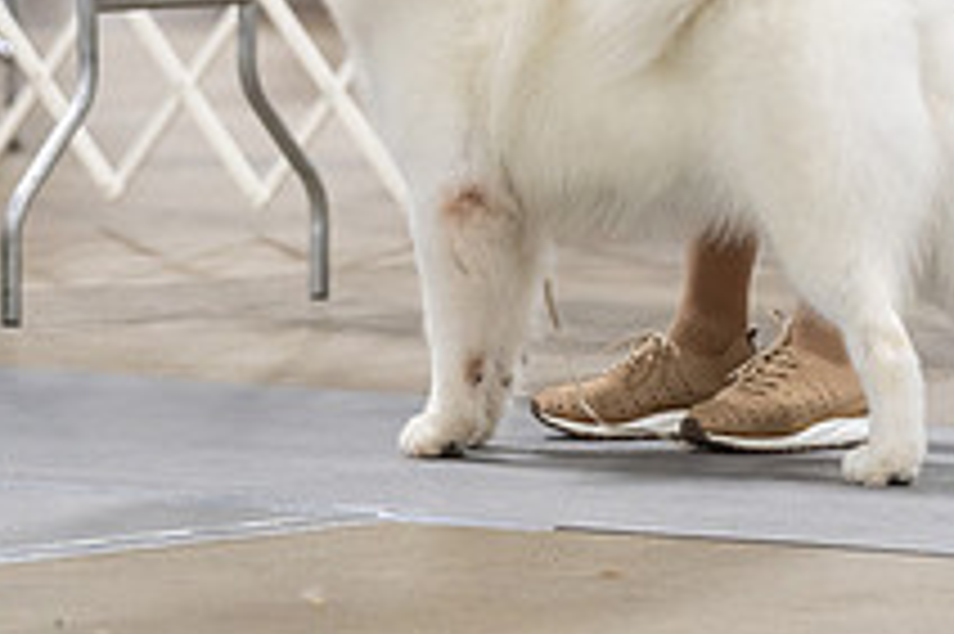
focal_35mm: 422
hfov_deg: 4.9
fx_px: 11174
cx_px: 351
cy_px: -151
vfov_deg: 3.2
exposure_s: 1/160
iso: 2000
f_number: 2.8
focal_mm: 154
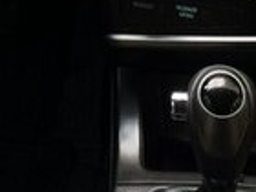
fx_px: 1013
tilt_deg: -23.1
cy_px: -182
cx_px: 18
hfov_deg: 14.2
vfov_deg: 10.1
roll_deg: +0.6
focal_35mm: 137
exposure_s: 1/33
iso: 40
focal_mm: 4.15
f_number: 2.2
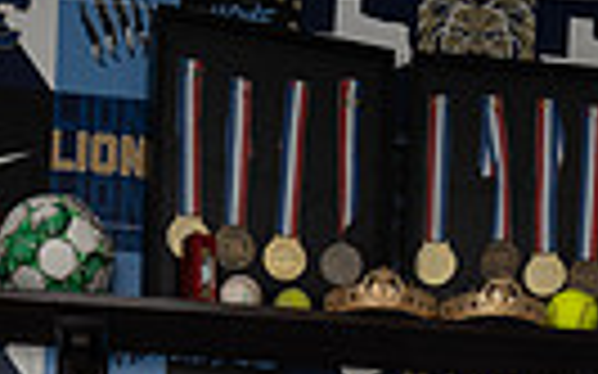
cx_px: 346
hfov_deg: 18.3
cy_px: 987
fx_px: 1857
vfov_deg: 9.7
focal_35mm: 114
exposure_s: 1/250
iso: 400
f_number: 8
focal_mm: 33
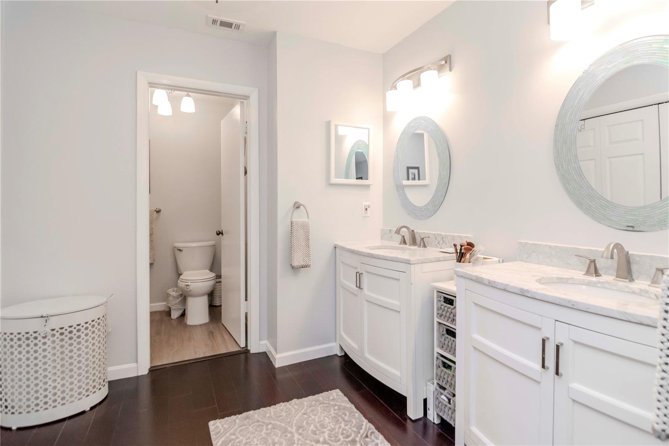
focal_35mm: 16
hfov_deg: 95.0
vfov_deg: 72.0
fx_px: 307
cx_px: 334
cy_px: 223
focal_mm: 11
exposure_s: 1/125
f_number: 5
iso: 800
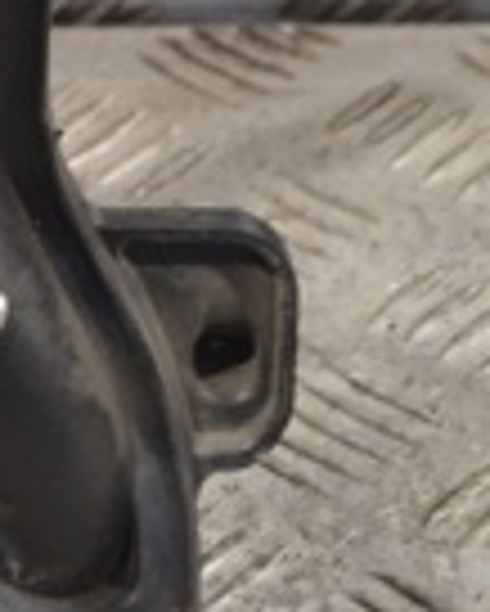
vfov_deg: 6.1
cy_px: -126
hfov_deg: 4.8
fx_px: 5740
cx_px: -661
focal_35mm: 317
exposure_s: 1/25
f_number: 5.3
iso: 400
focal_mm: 48
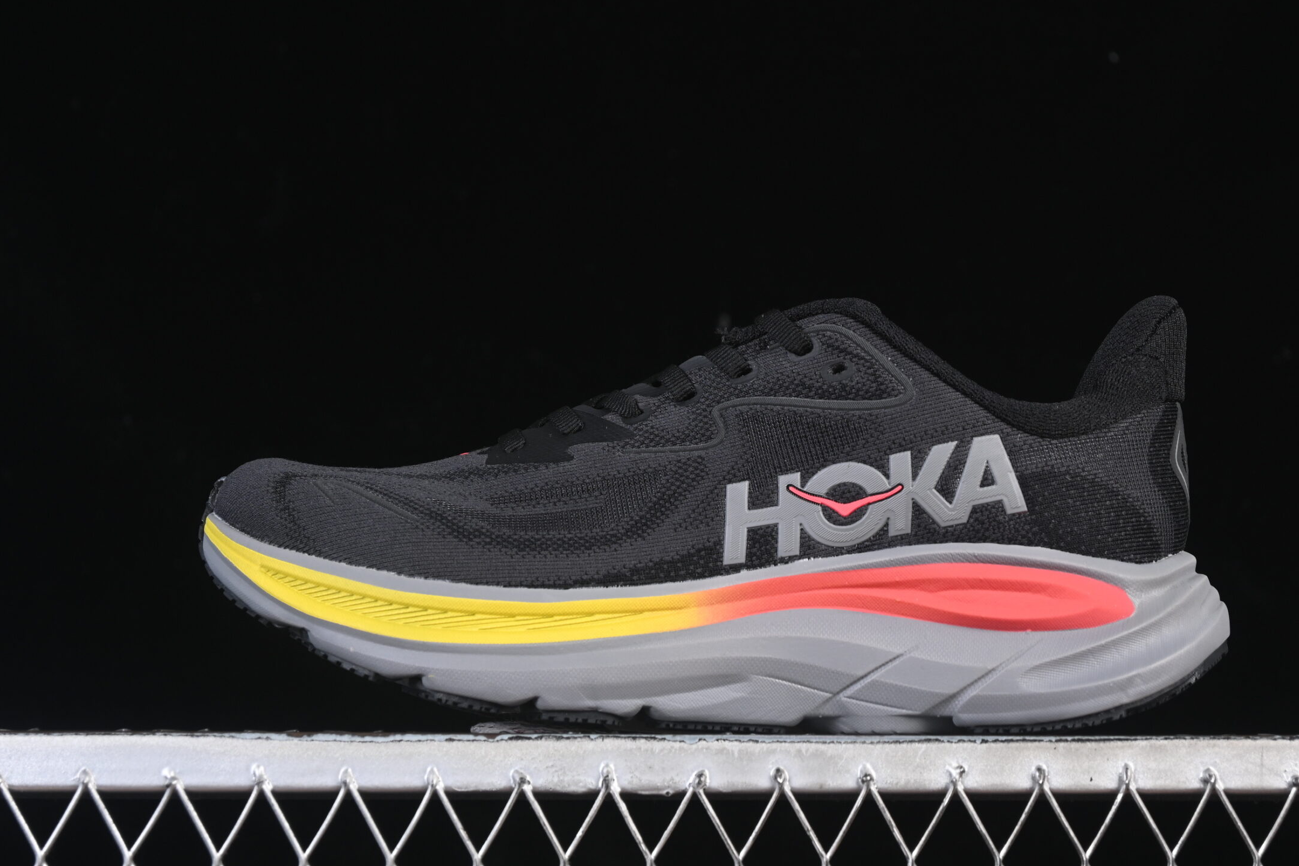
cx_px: 712
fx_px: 3211
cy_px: 420
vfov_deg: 15.4
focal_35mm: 89
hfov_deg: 22.9
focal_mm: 50
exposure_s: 1/50
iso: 160
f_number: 6.3
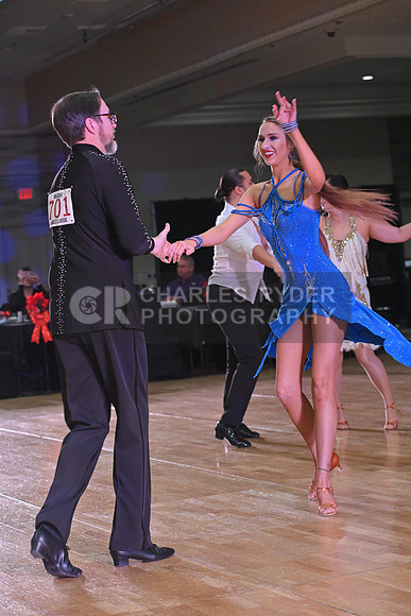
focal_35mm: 92
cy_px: 308
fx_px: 1574
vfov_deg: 22.1
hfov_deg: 14.9
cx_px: 206
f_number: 5
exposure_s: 1/320
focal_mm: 92
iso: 2500
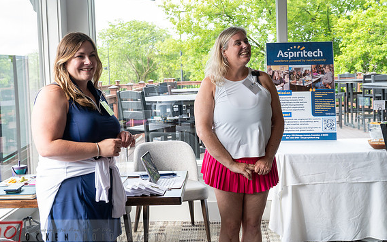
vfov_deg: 27.4
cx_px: 181
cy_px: 101
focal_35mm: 47
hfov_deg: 42.6
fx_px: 496
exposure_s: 1/400
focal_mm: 37
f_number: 5
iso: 1000
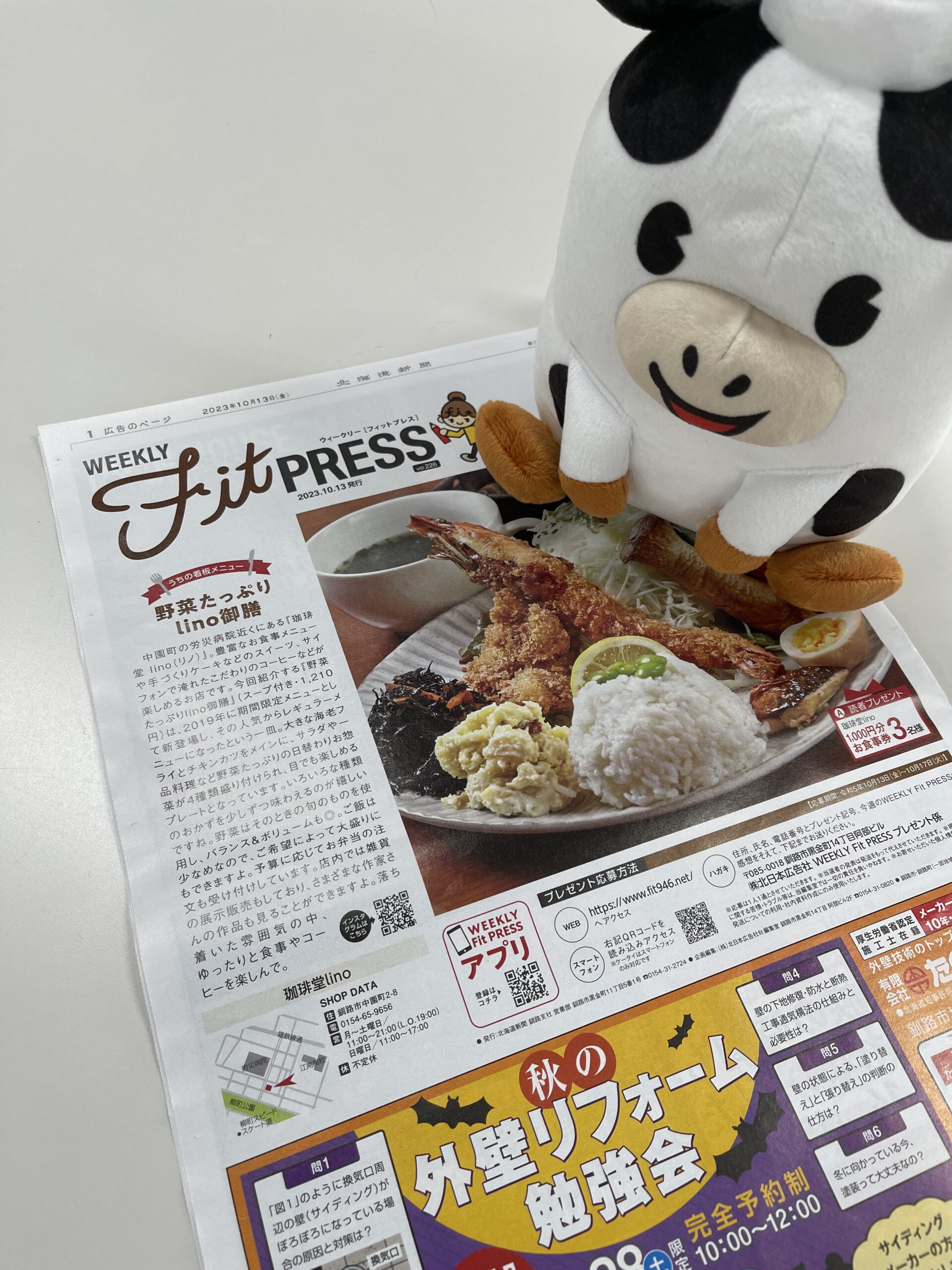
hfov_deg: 53.1
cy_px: 635
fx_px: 953
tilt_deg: -59.9
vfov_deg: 67.3
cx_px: 476
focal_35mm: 26
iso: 40
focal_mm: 5.1
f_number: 1.6
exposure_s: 1/100
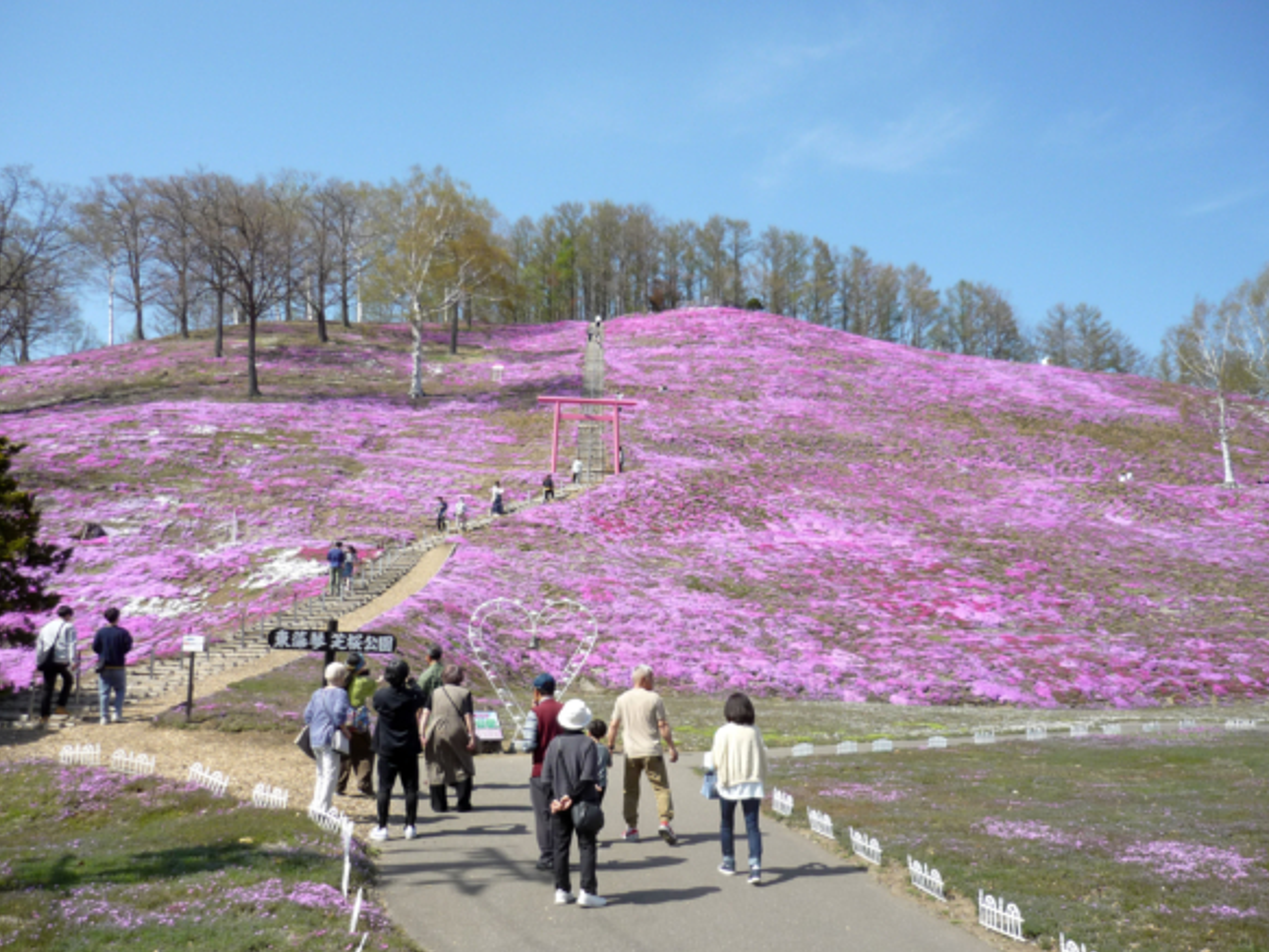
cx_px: 652
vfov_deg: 41.8
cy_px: 486
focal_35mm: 34
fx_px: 1247
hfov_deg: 53.9
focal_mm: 5.5
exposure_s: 1/800
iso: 100
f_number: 2.8
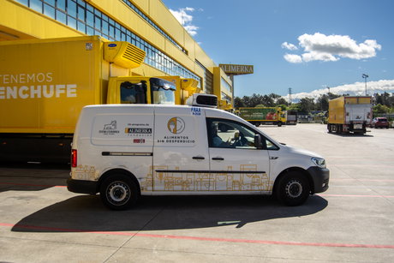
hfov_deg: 57.2
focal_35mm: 33
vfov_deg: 40.0
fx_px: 361
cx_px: 197
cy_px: 132
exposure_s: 1/1250
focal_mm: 22
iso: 160
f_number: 5
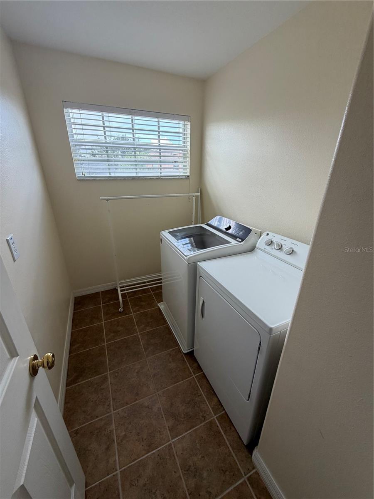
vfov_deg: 102.1
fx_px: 202
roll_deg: -1.1
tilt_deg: -22.6
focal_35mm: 14
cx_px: 187
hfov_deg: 85.7
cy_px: 250
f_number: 2.2
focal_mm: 2.22
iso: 100
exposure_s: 1/121
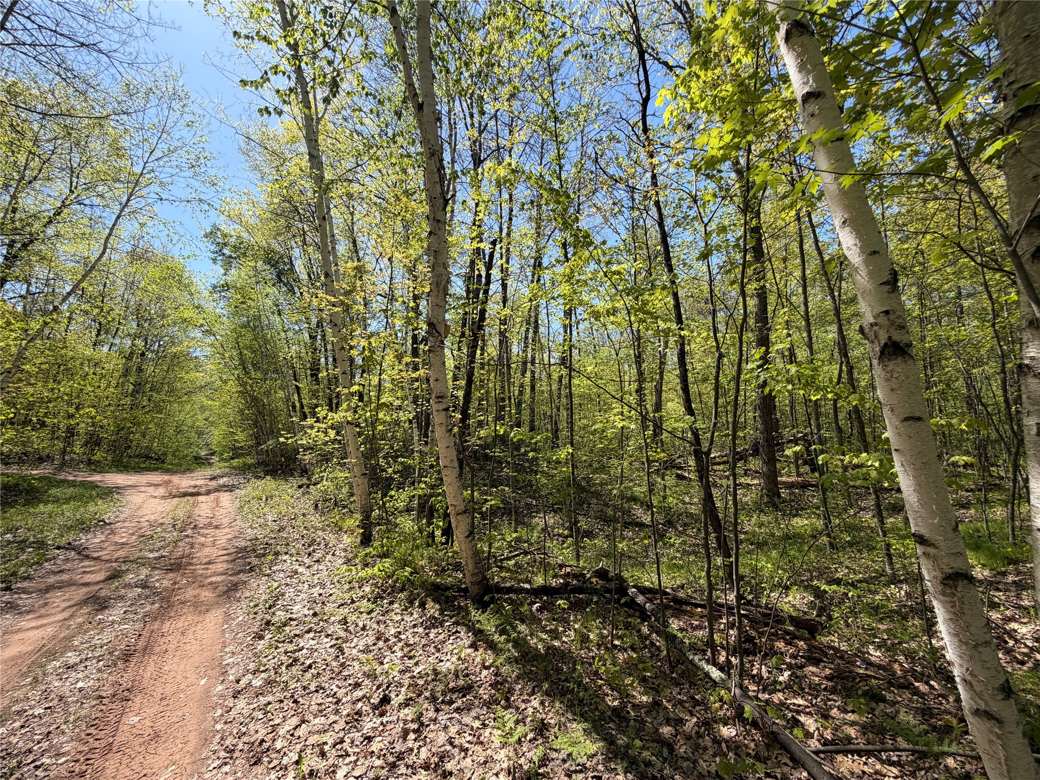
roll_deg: +1.3
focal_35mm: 14
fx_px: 421
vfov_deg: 85.7
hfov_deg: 102.1
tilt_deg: +8.4
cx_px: 520
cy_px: 390
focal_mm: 2.22
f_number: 2.2
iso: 40
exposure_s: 1/770
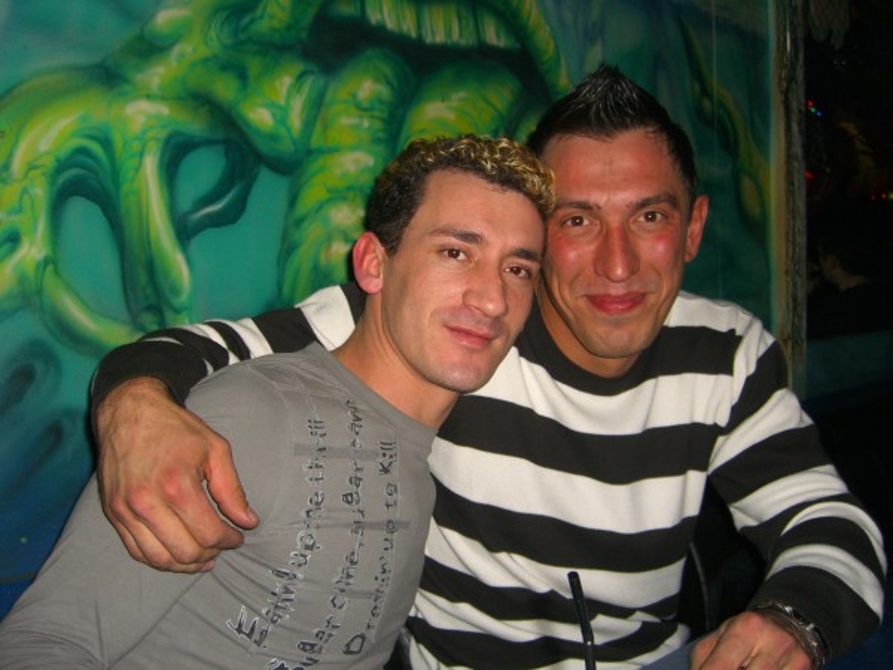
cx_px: 446
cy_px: 335
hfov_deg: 49.0
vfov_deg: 37.7
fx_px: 980
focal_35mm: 38
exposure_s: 1/60
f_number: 2.8
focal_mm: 7.9
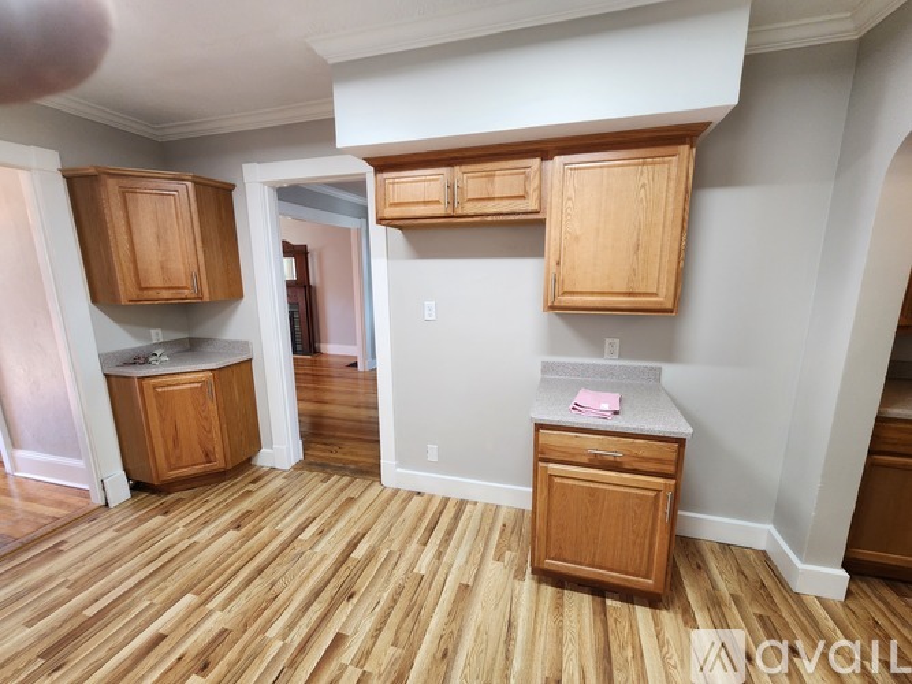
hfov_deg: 106.2
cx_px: 456
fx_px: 342
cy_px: 342
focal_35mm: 13
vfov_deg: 89.9
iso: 160
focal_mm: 2.2
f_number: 2.2
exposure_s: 1/60
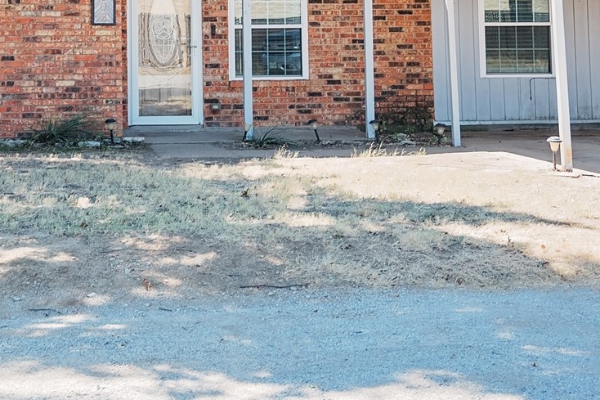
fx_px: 1183
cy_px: -97
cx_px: 123
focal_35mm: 71
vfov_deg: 18.1
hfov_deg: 27.9
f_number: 4
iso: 125
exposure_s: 1/320
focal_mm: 24
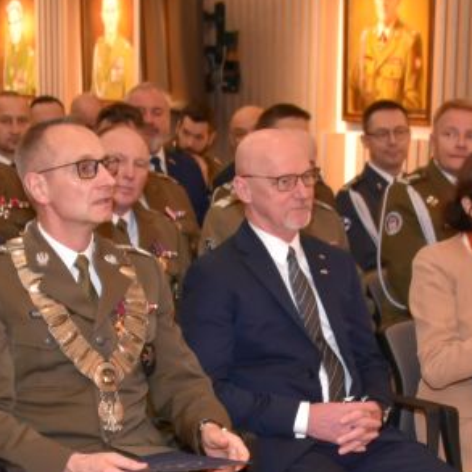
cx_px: 279
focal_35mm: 101
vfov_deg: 17.0
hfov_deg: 17.2
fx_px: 1558
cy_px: 427
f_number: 3.8
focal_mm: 34
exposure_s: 1/60
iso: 3200
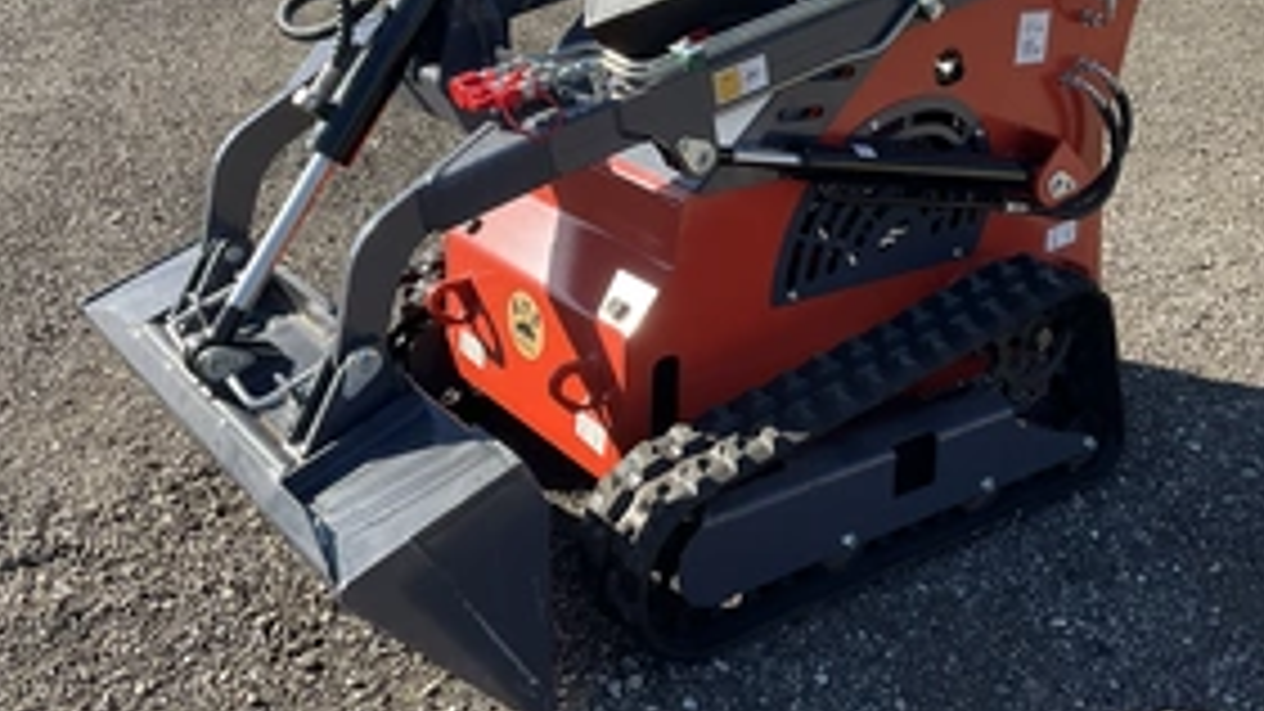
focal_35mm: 45
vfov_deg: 26.2
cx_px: 738
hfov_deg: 45.3
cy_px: 180
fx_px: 1508
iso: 25
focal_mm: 3
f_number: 1.8
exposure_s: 1/650
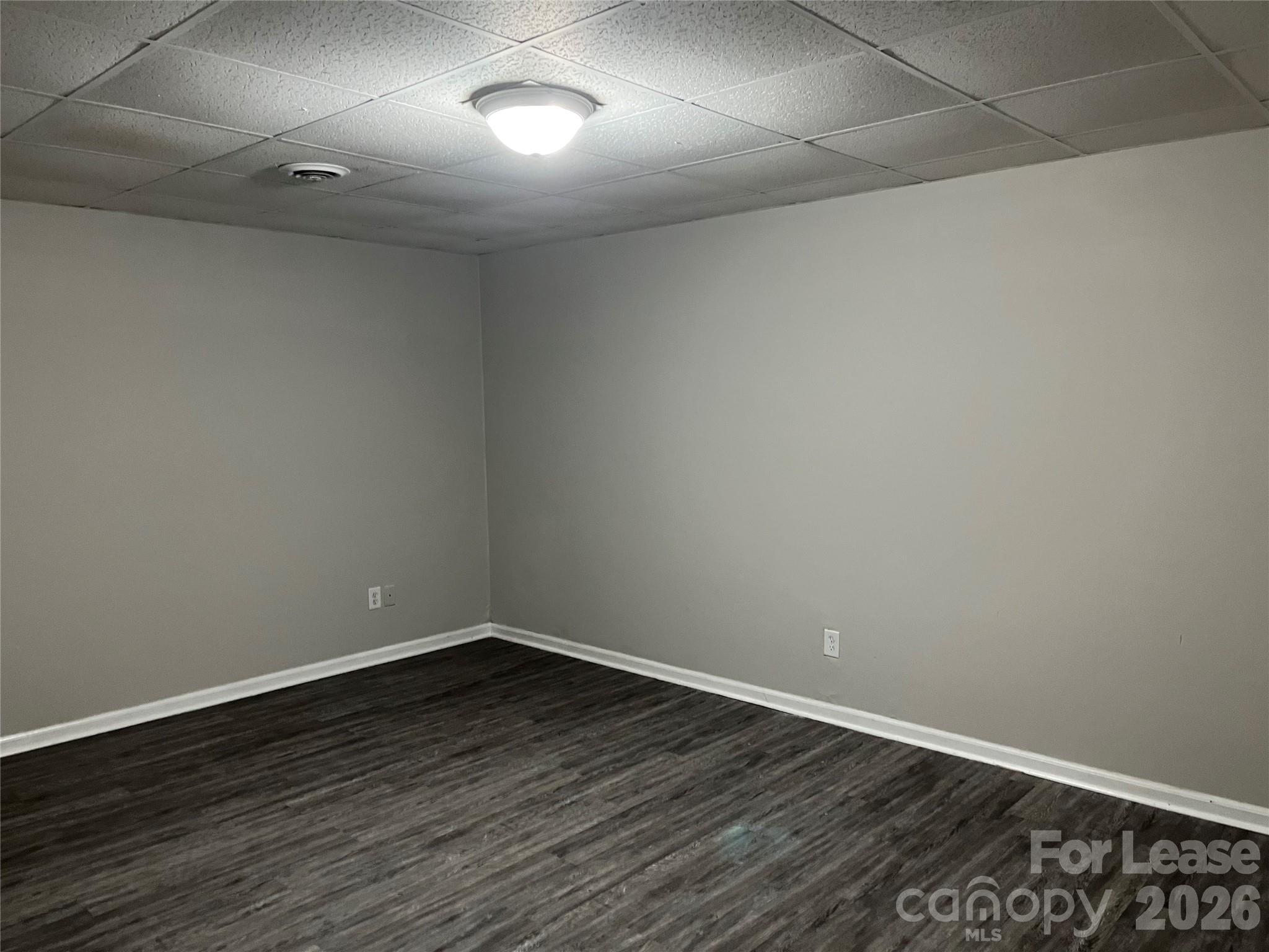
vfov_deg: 53.1
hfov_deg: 67.3
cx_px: 634
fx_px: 953
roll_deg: +1.2
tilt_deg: -6.6
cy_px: 476
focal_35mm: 26
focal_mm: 5.1
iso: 400
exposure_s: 1/40
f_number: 1.6
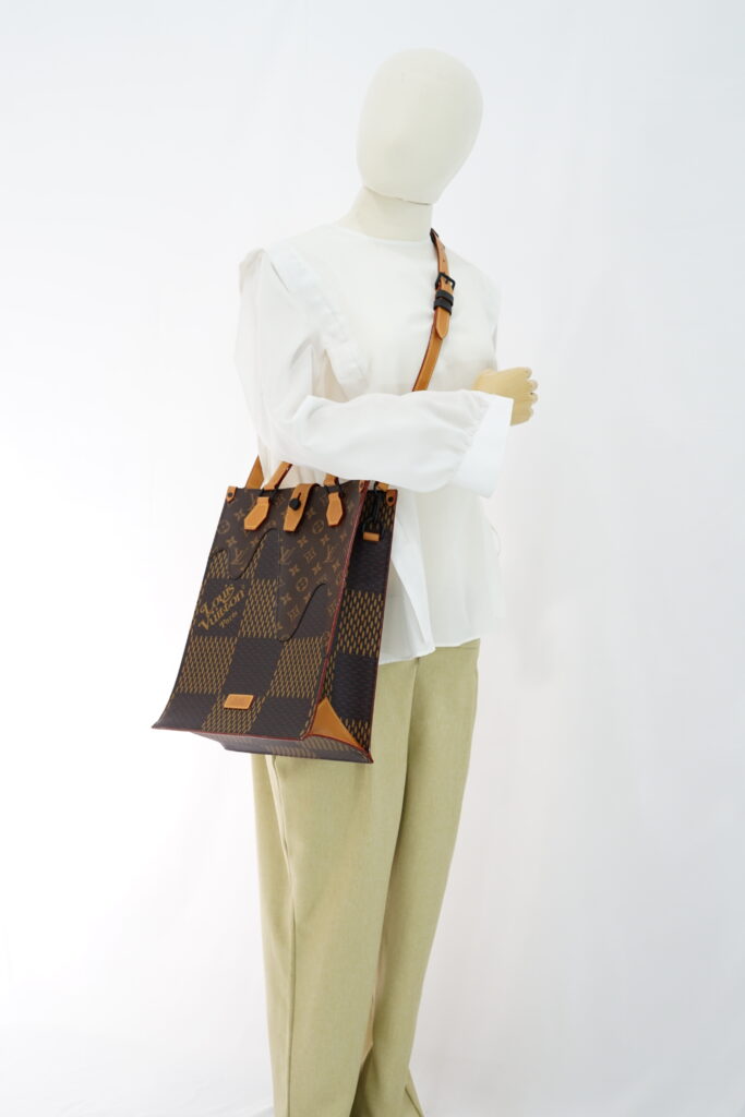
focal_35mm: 50
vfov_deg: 39.6
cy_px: 558
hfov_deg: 27.0
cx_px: 372
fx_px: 1551
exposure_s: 1/10
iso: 640
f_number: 6.3
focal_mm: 50
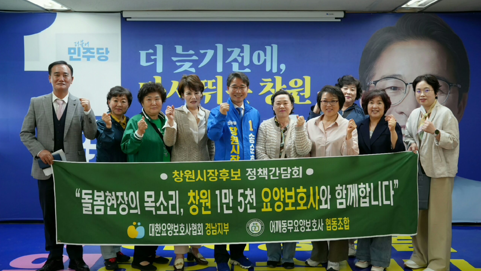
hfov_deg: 52.8
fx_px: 485
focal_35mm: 38
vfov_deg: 31.2
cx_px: 240
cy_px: 130
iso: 1250
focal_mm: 36
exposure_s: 1/161
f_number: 4
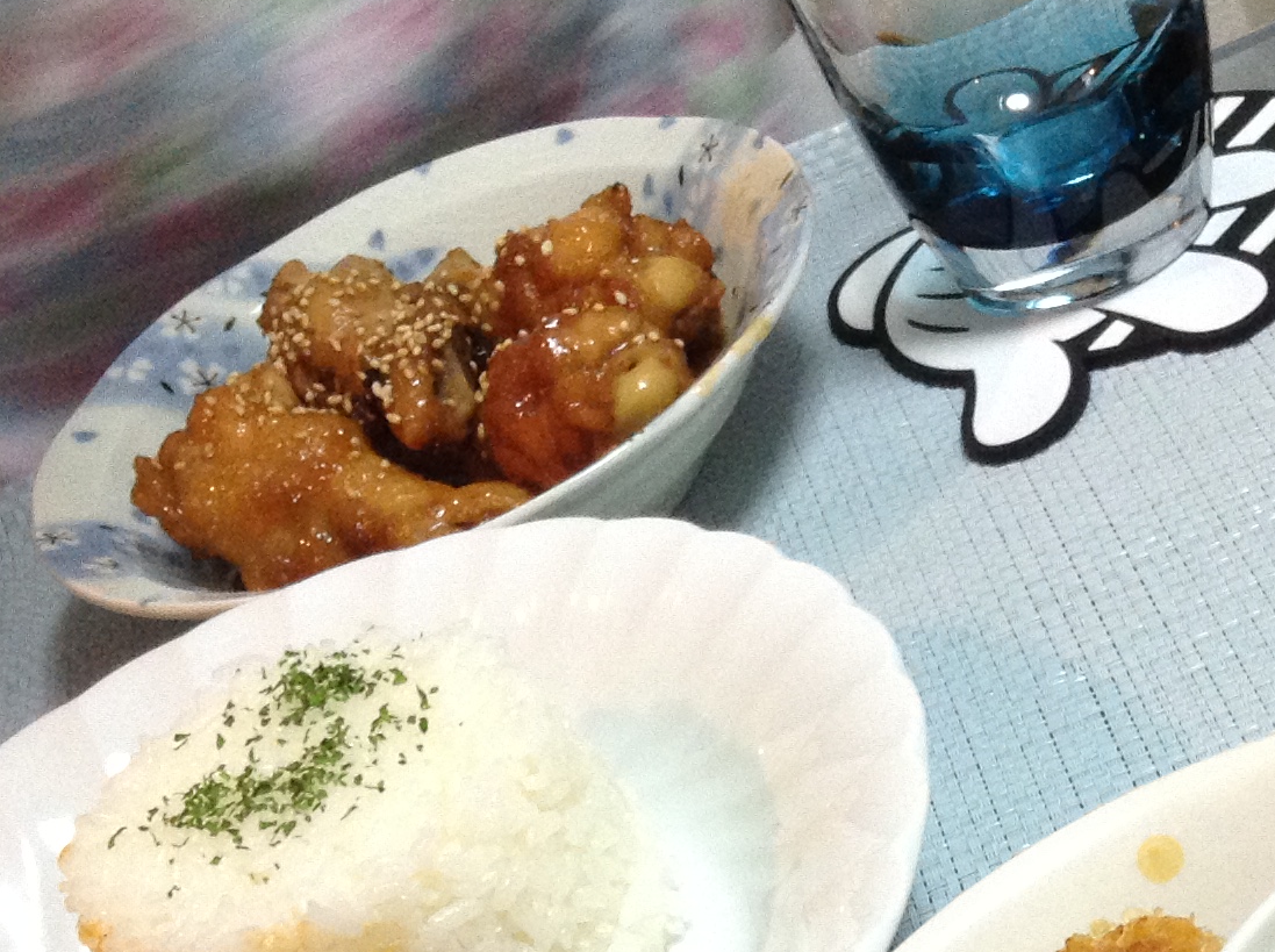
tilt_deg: -39.8
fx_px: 2868
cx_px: 986
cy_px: 940
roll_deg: +23.2
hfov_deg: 24.7
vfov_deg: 18.4
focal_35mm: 78
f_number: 2.4
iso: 125
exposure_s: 1/24
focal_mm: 3.3
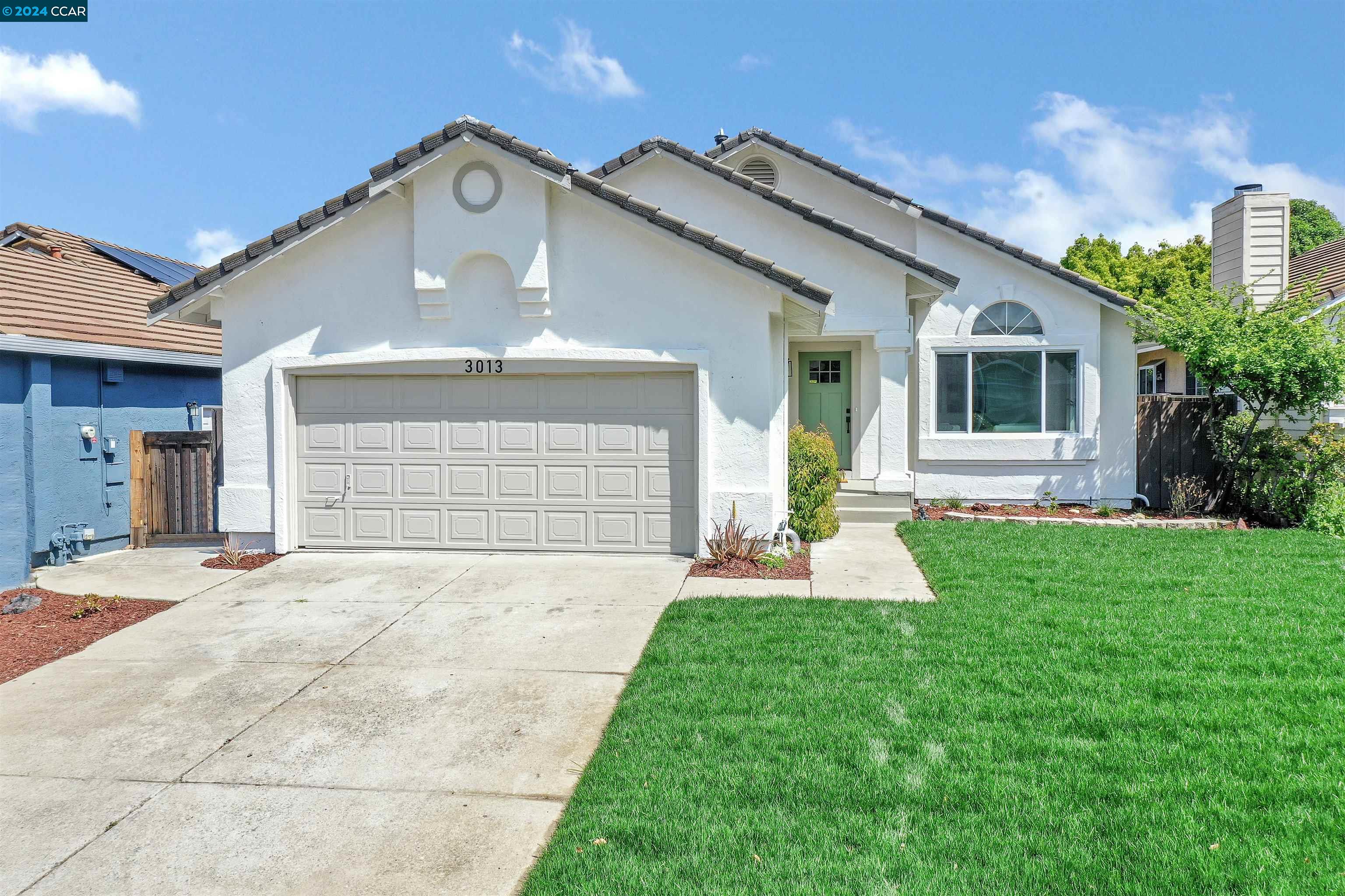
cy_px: 448
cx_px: 672
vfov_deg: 46.4
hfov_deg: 65.5
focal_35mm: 28
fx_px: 1046
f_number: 5.6
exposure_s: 1/400
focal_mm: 10.26
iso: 100
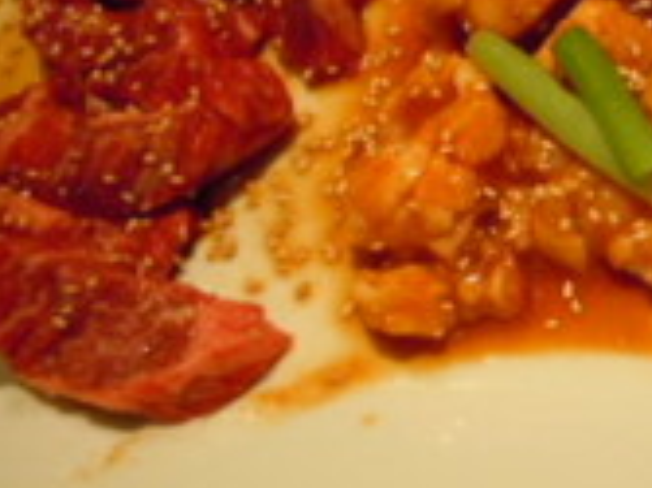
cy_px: 180
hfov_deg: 23.9
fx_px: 1525
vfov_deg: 18.2
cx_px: 492
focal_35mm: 81
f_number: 3.5
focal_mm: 5.4
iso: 250
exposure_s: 1/125
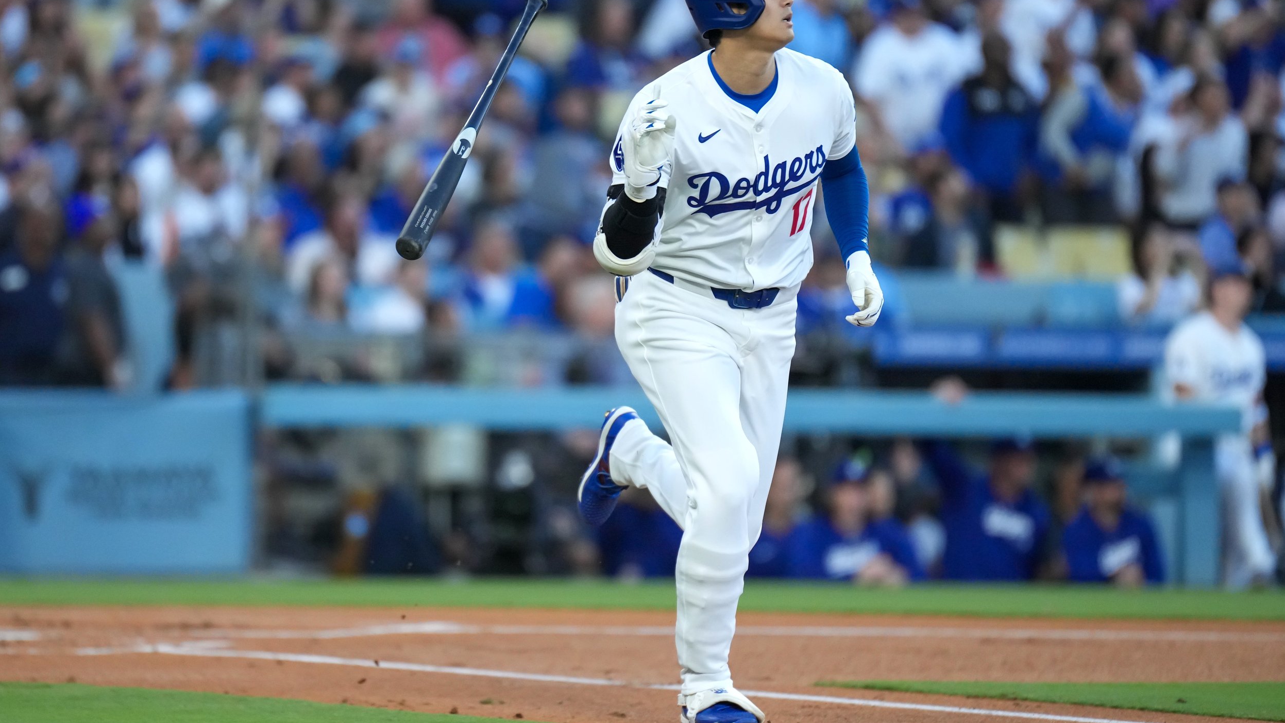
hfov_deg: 6.9
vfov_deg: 3.9
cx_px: 644
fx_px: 10733
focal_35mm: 315
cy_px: 327
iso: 4000
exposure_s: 1/8000
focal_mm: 300
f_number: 2.8
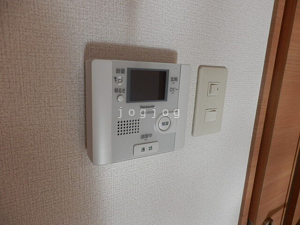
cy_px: 112
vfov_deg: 56.8
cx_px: 150
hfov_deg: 71.6
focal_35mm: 24
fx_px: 208
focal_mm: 4.2
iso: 80
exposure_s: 1/60
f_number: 3
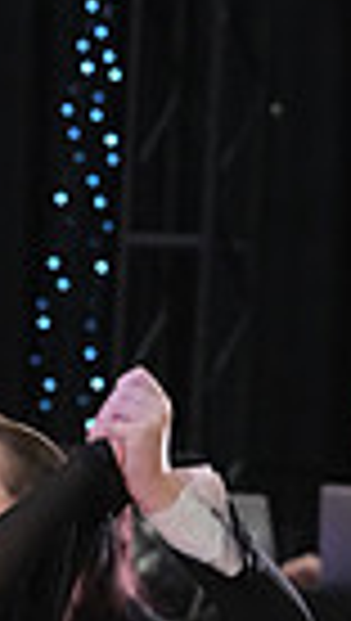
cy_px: 999
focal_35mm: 563
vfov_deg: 3.8
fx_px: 9281
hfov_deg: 2.2
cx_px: -227
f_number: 6.3
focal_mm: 128
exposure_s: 1/200
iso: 4000
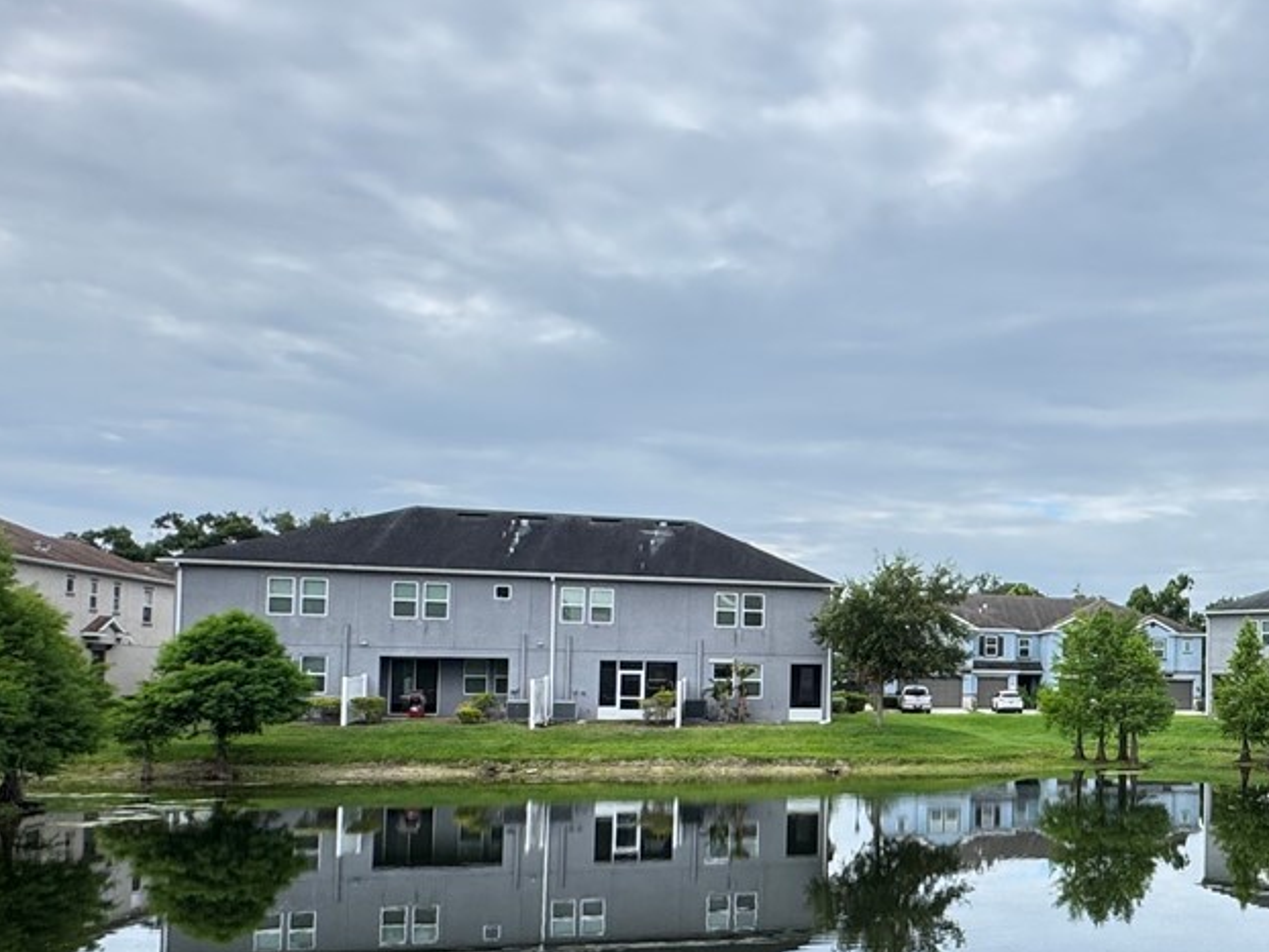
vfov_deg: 39.1
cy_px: 648
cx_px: 1285
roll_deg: -0.8
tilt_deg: +1.9
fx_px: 1320
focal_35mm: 36
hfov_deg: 43.5
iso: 40
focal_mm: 2.22
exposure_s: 1/331
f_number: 2.2
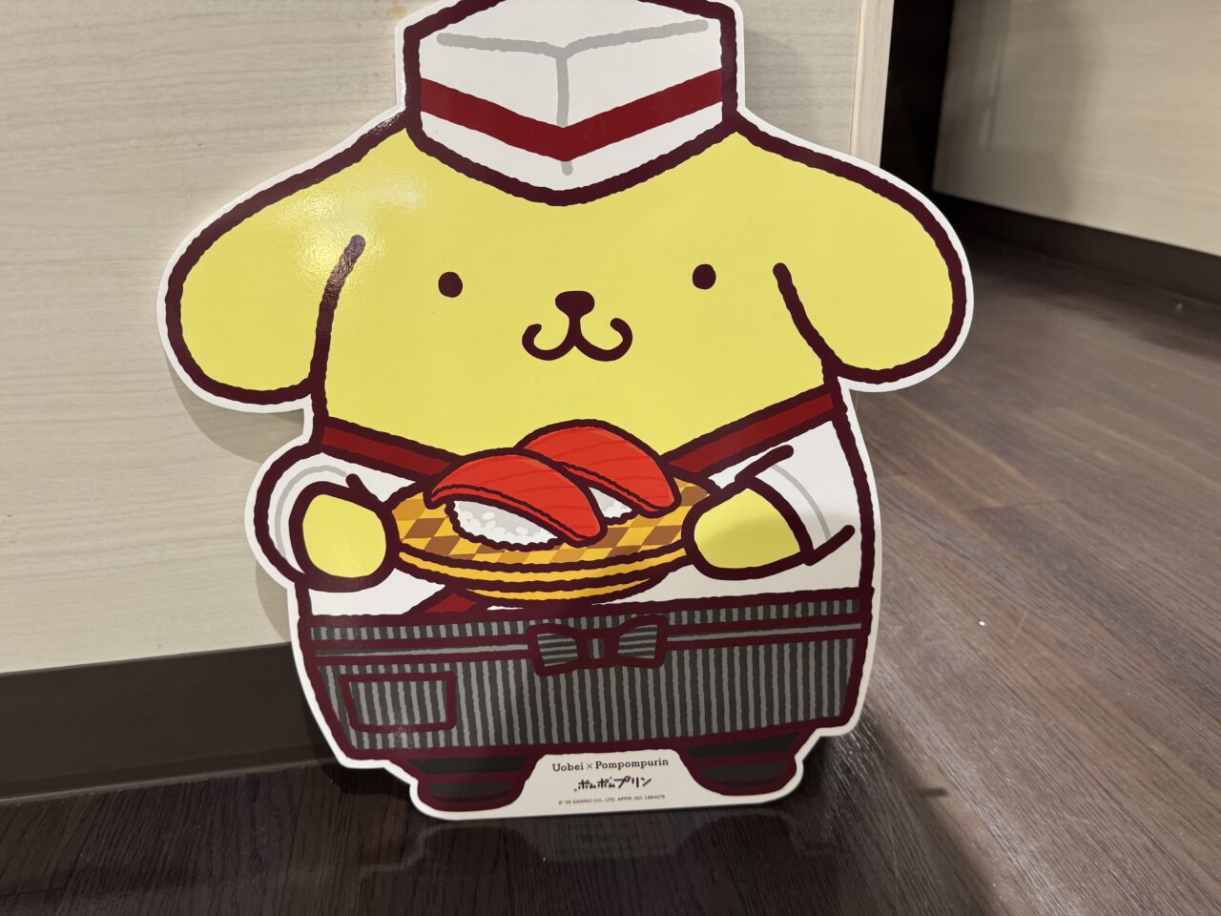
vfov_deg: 56.8
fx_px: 847
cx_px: 610
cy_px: 458
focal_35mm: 24
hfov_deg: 71.6
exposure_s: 1/50
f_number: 1.78
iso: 200
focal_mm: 6.76
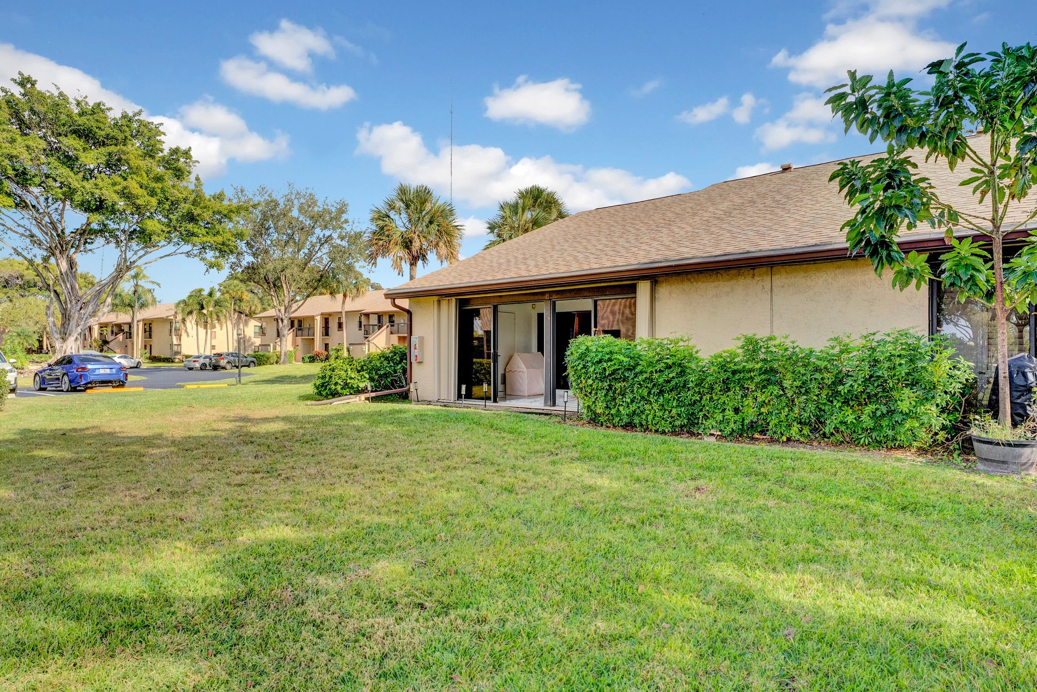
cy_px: 346
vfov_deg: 59.8
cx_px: 518
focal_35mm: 21
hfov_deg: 81.5
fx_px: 602
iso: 400
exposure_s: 1/320
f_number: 9
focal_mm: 20.9
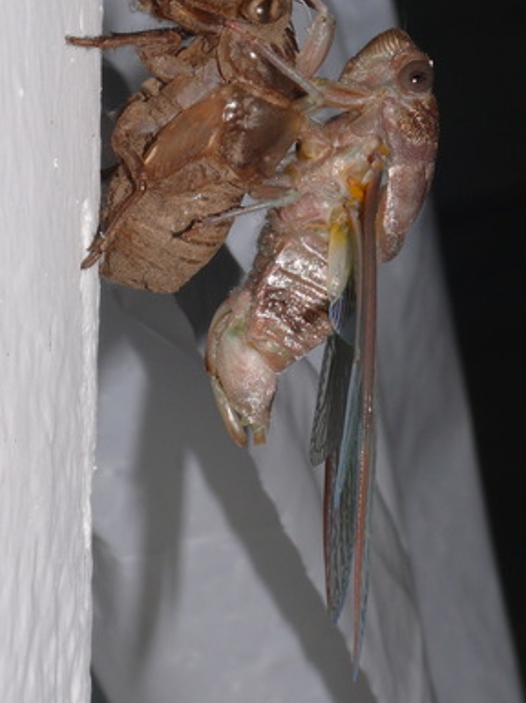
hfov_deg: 7.3
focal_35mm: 203
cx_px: 281
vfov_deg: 9.7
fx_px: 4120
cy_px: 217
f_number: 11
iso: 100
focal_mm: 25.8
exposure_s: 1/640
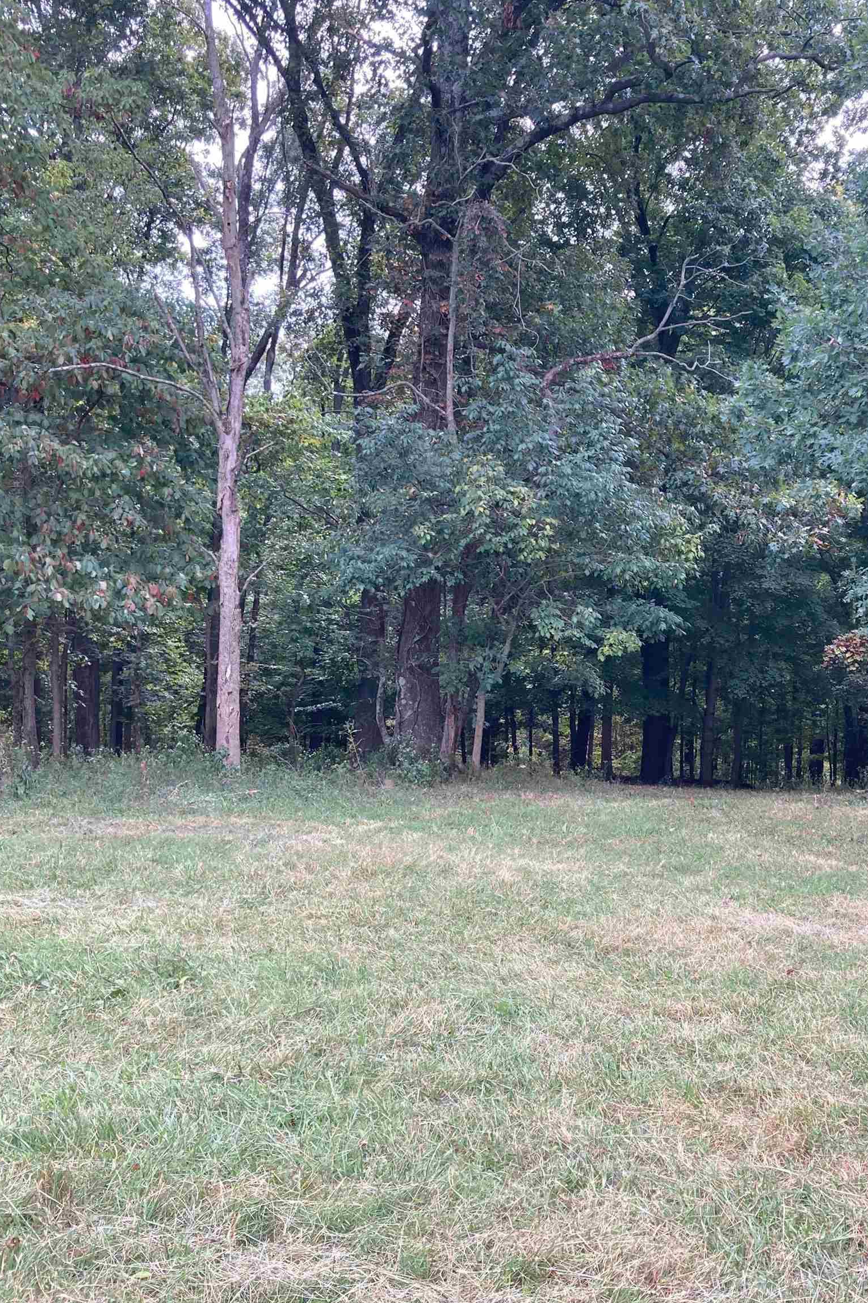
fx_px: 1411
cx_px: 676
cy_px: 653
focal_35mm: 39
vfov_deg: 49.6
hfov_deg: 33.4
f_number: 1.8
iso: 20
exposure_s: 1/197
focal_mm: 3.99
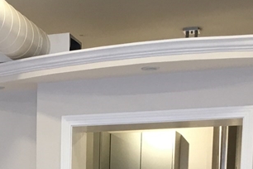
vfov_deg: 12.3
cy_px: 309
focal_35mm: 101
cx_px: 12
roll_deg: +0.2
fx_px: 710
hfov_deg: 19.7
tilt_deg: -6.0
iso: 25
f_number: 2.2
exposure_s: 1/15
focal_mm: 4.15
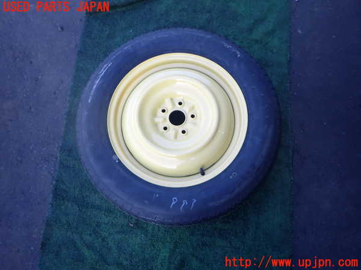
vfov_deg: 54.9
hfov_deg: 69.4
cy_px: 135
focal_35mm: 25
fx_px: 261
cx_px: 180
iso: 100
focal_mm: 4.5
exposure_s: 1/200
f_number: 2
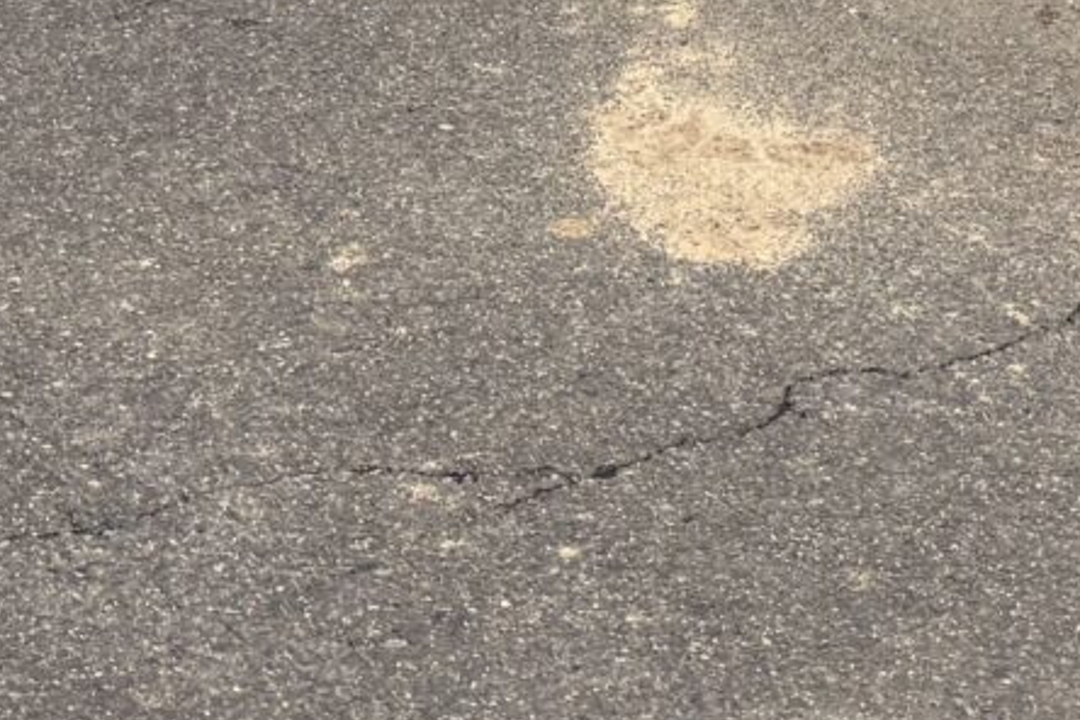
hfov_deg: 14.0
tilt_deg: -2.6
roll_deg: +0.2
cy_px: -1425
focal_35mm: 144
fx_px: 4320
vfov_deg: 8.1
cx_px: 1170
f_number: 1.78
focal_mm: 6.76
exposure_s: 1/992
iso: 100
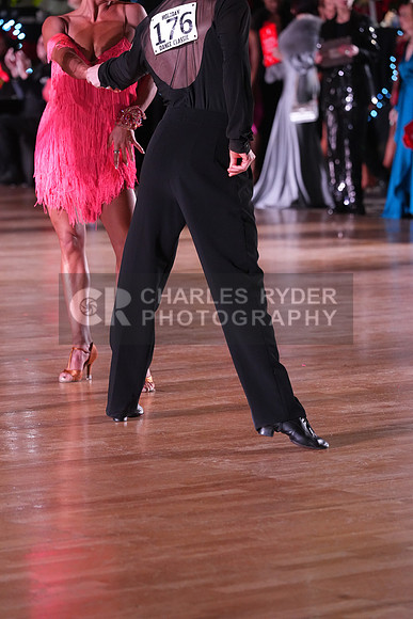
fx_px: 2958
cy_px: 310
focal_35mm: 172
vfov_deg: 11.9
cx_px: 206
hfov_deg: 8.0
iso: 4000
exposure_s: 1/200
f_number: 5
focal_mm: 172
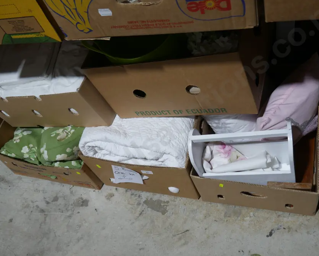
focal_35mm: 36
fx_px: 340
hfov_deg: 50.1
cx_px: 183
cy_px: 122
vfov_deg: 41.2
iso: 200
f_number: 3.6
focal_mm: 15
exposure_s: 1/80
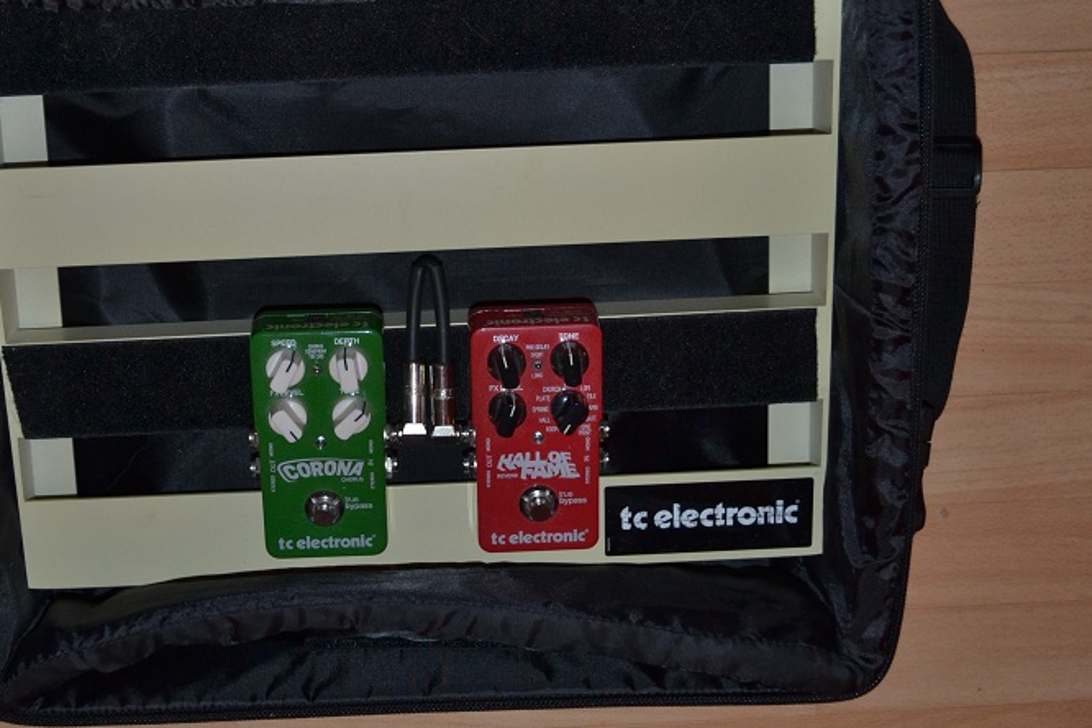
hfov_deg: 36.8
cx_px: 453
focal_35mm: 54
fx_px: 1638
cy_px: 288
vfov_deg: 25.0
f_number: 4.2
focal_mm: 26
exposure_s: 1/30
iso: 800
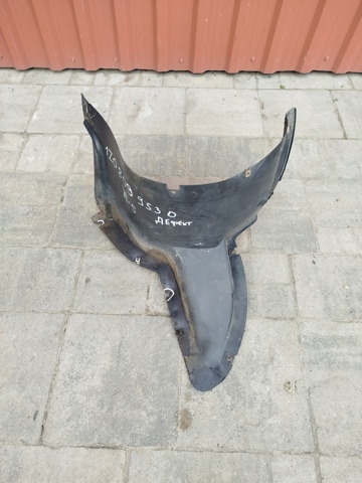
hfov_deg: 56.8
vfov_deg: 71.6
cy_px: 242
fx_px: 335
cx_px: 181
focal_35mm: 24
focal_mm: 5.31
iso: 50
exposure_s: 1/50
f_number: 1.7
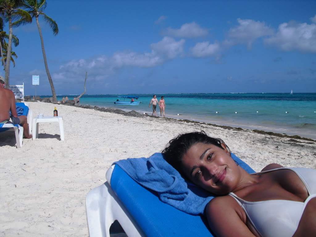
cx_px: 158
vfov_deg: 39.7
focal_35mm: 36
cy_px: 118
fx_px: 329
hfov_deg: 51.4
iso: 64
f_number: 7.8
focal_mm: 6.3
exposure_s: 1/400
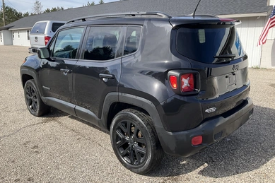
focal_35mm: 31
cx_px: 139
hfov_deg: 60.3
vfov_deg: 42.3
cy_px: 83
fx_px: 237
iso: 25
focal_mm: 3
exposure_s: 1/842
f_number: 1.8
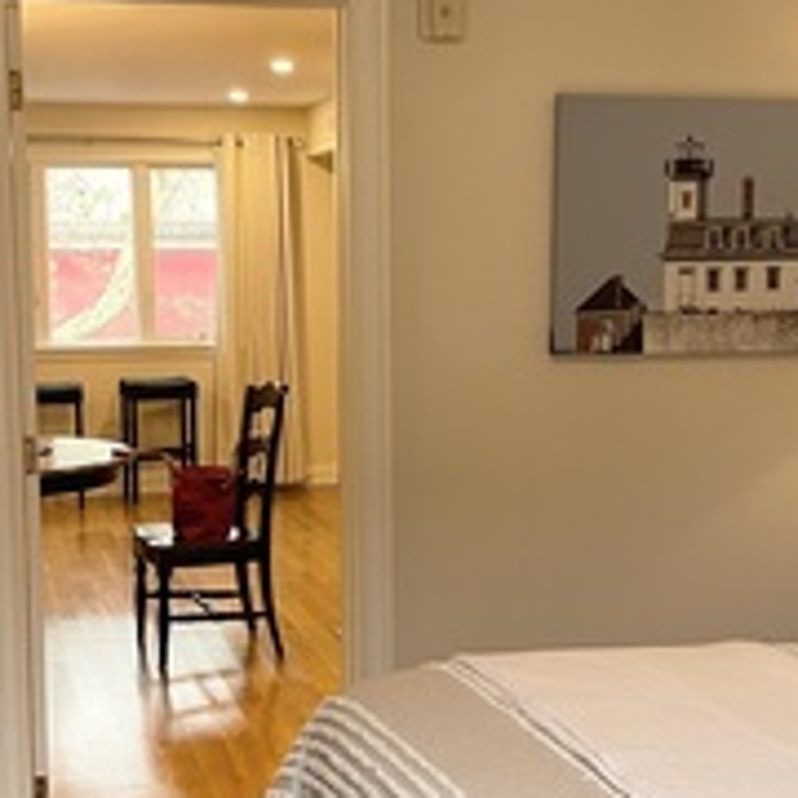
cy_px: 492
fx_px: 1669
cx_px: 392
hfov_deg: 26.9
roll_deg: +1.0
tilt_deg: -6.7
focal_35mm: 64
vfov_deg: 26.8
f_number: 1.6
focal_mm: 4.2
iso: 80
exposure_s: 1/60
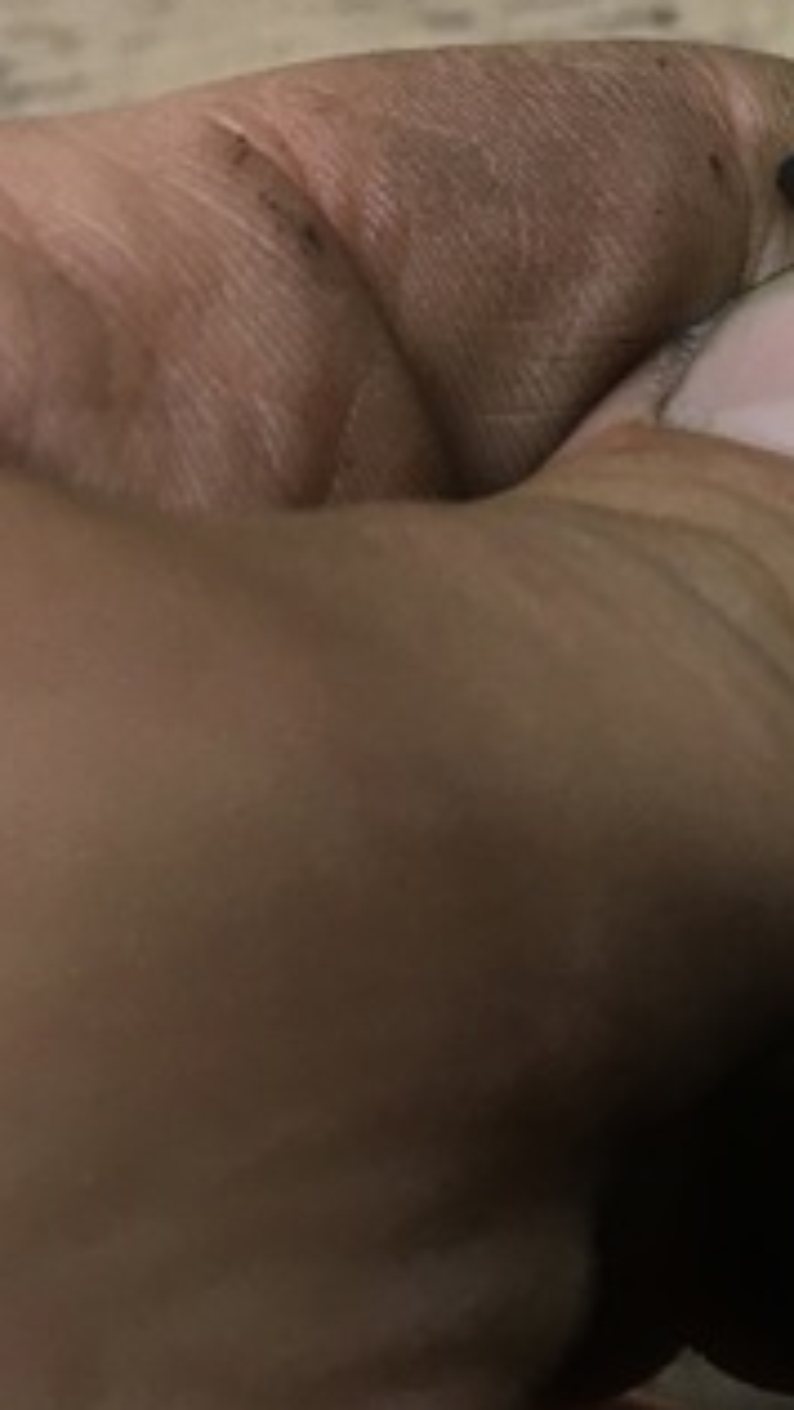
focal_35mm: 64
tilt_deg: -54.8
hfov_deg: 17.0
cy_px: 395
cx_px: 1191
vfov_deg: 32.3
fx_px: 2393
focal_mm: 4.15
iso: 50
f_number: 2.2
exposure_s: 1/33
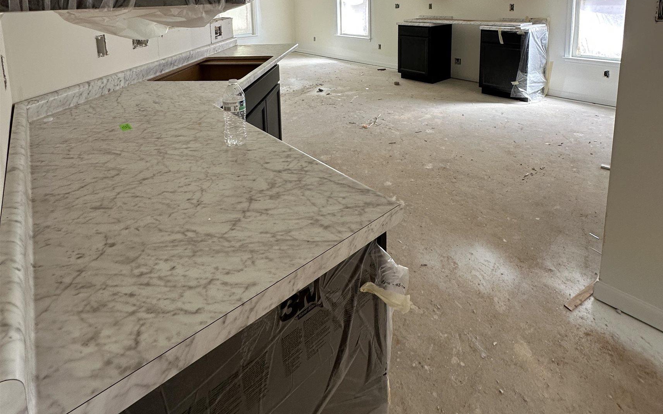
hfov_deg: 85.1
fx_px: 361
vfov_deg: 52.7
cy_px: 45
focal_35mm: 20
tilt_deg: -7.7
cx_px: 335
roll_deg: +0.8
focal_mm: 2.22
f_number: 2.2
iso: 100
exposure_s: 1/99
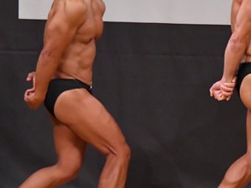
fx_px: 4963
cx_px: 266
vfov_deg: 2.2
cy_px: 64
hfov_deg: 2.9
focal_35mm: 685
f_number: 5.6
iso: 6400
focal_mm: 180
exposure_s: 1/400
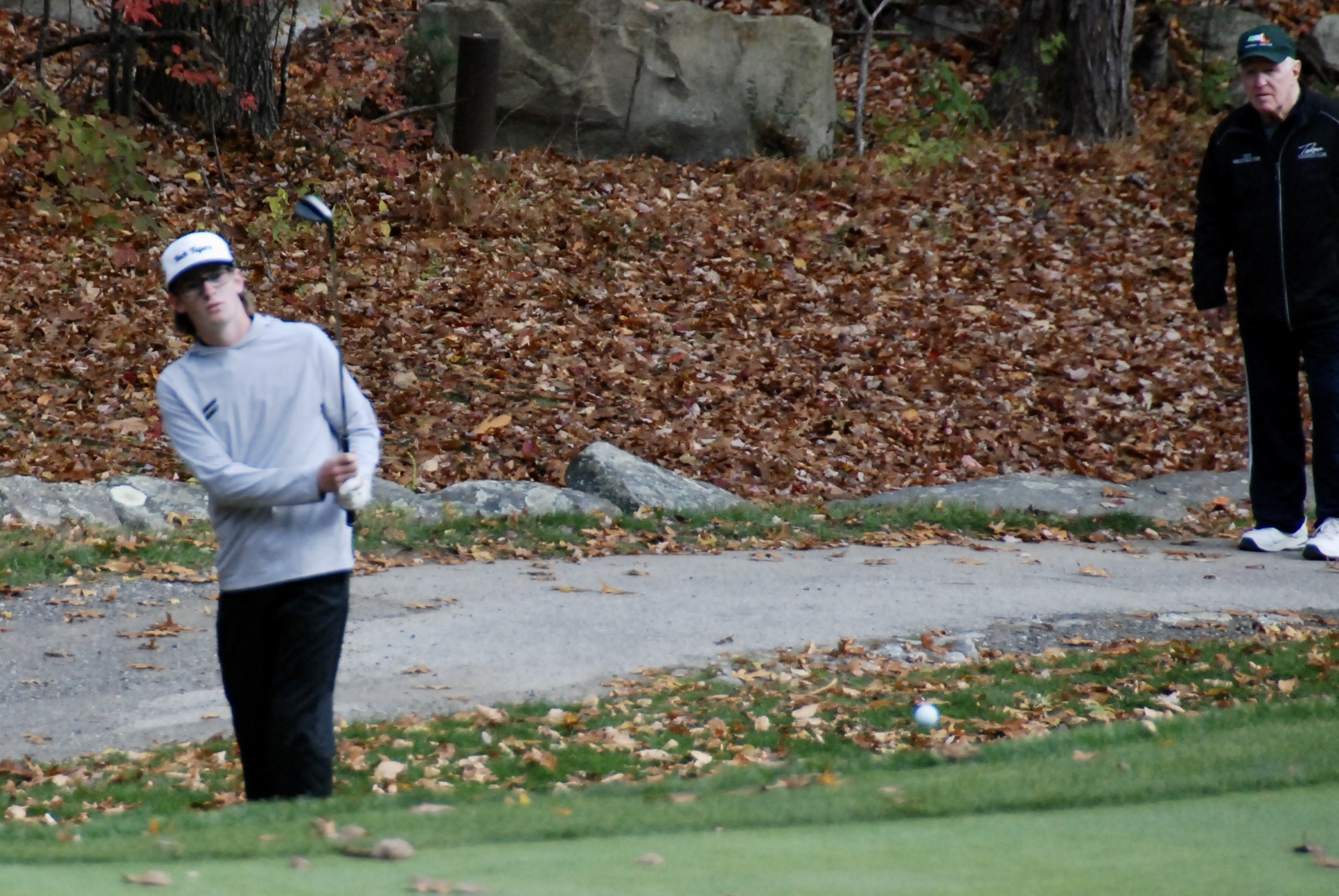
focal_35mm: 489
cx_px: 298
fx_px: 18210
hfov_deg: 4.2
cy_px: 454
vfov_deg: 2.8
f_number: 5.6
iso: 800
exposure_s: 1/800
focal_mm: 200
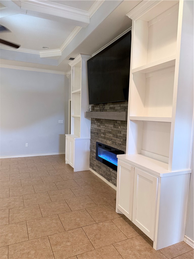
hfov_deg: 56.8
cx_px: 97
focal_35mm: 24
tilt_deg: -5.2
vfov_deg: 71.6
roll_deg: -2.1
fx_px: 179
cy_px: 130
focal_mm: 6.76
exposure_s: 1/60
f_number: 1.78
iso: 320
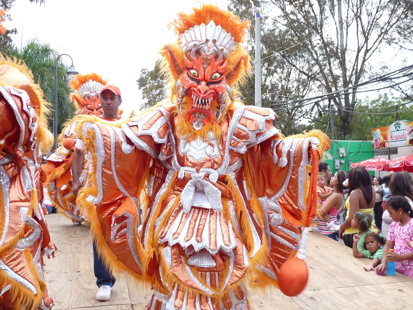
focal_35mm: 39
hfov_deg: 47.9
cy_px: 155
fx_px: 465
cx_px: 206
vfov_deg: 36.8
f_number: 2.8
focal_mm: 4.8
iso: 100
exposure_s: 1/80
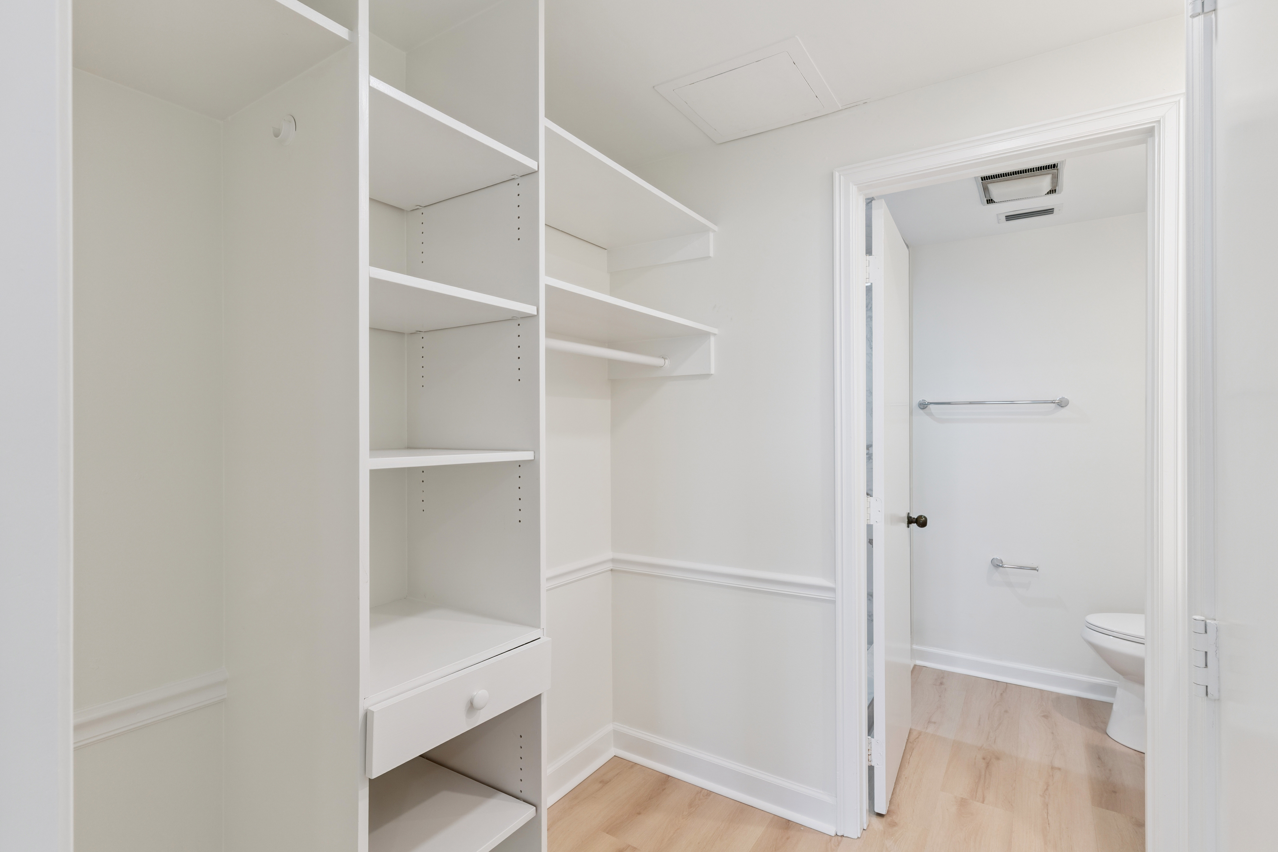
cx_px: 639
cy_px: 426
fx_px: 604
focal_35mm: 17
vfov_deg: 70.5
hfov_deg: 93.3
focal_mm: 17
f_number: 8
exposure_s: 1/20
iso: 250
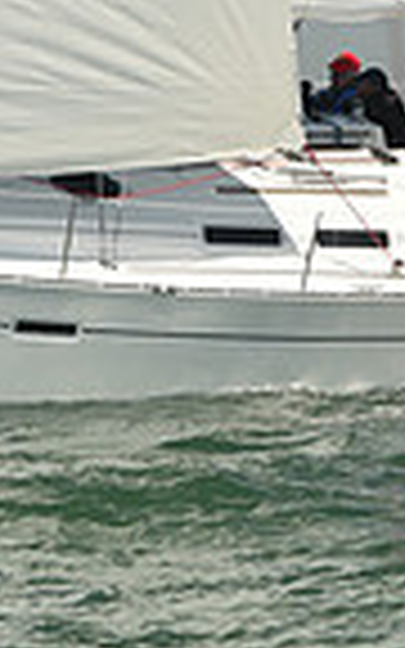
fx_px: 8724
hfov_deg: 2.7
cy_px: 281
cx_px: 148
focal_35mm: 494
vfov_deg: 4.3
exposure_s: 1/800
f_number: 5
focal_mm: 120
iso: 250
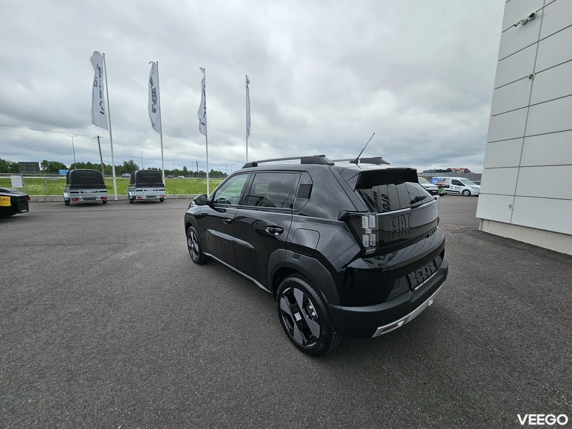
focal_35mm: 13
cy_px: 214
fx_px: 215
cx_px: 286
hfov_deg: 106.2
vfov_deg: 89.9
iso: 50
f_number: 2.2
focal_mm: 2.2
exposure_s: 1/1402
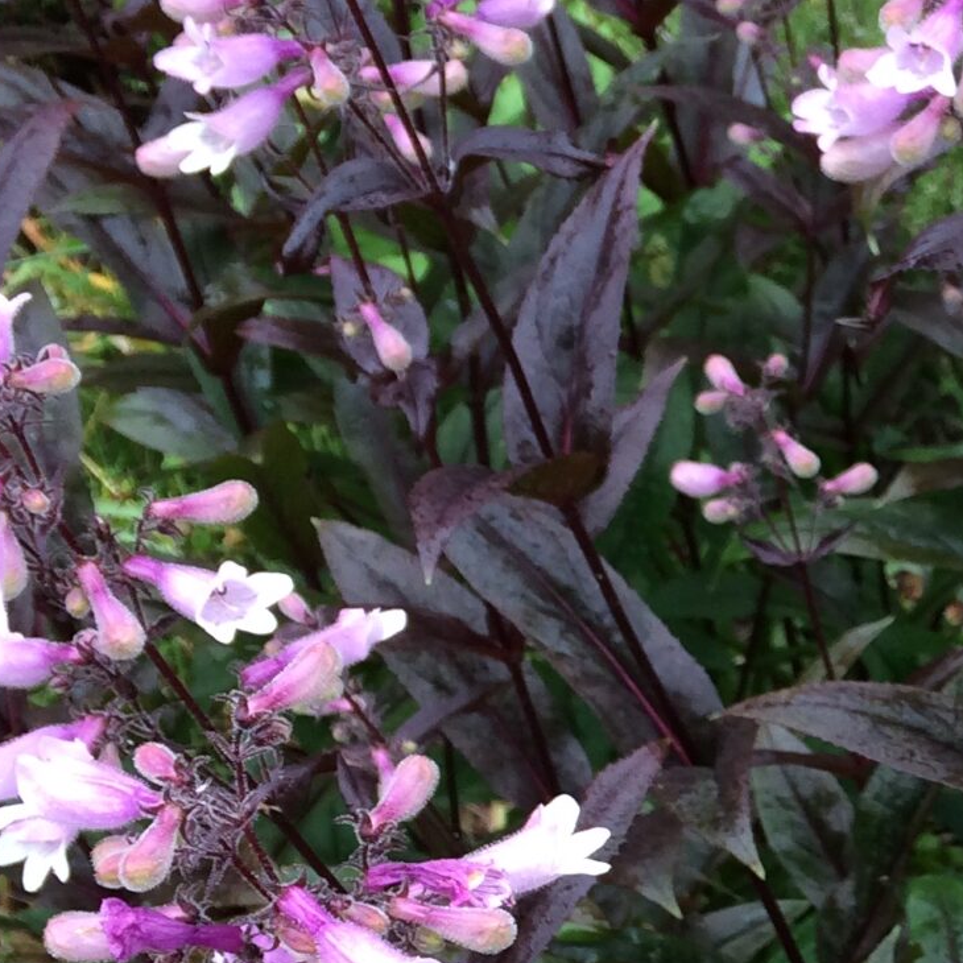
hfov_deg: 17.1
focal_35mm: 93
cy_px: 843
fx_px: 2927
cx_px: 1376
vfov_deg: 18.4
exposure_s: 1/120
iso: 64
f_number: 2.2
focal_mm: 4.12
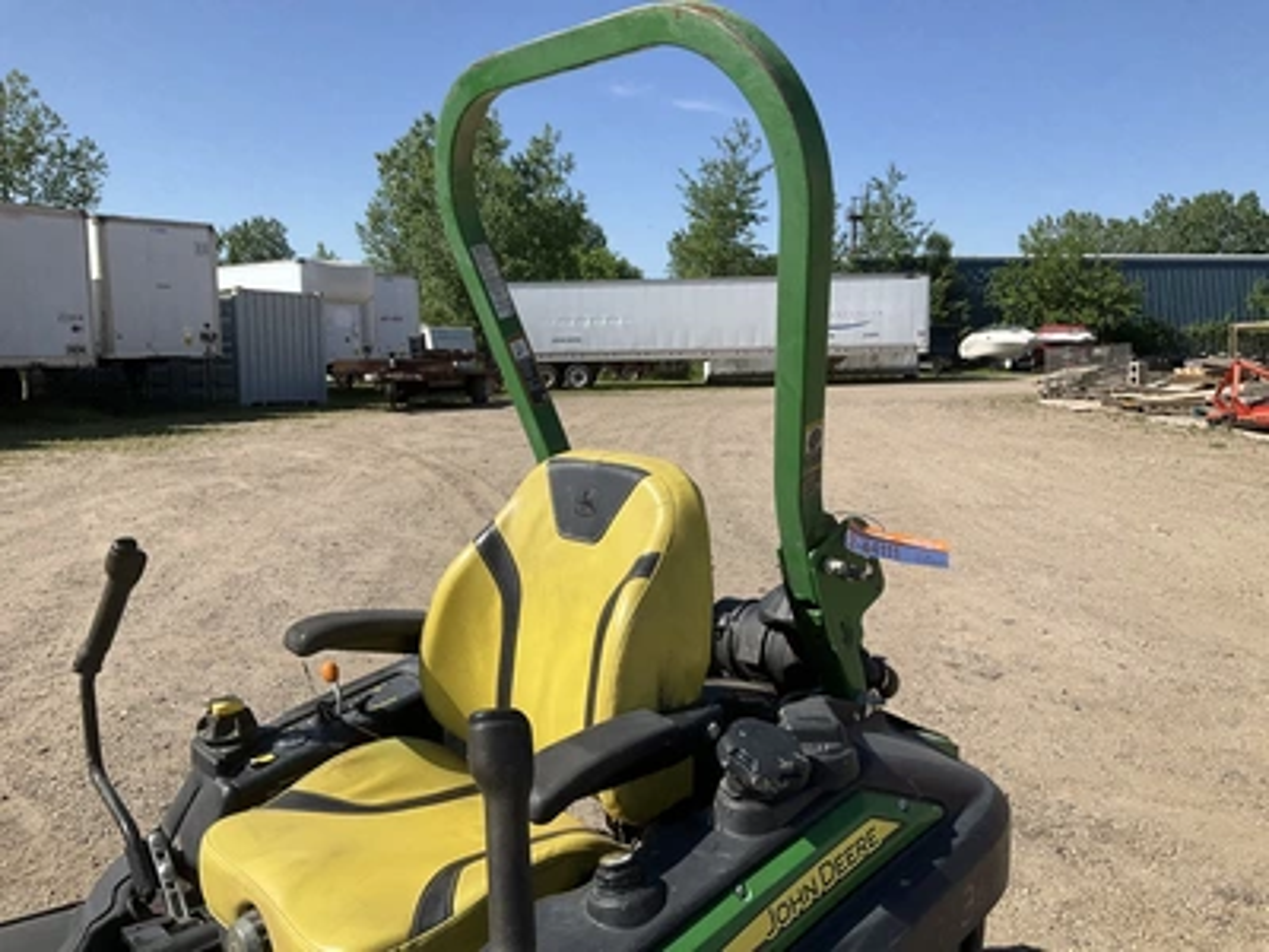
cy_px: 476
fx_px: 1063
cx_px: 634
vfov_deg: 48.2
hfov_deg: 61.7
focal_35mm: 29
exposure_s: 1/2320
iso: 25
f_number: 1.8
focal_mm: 3
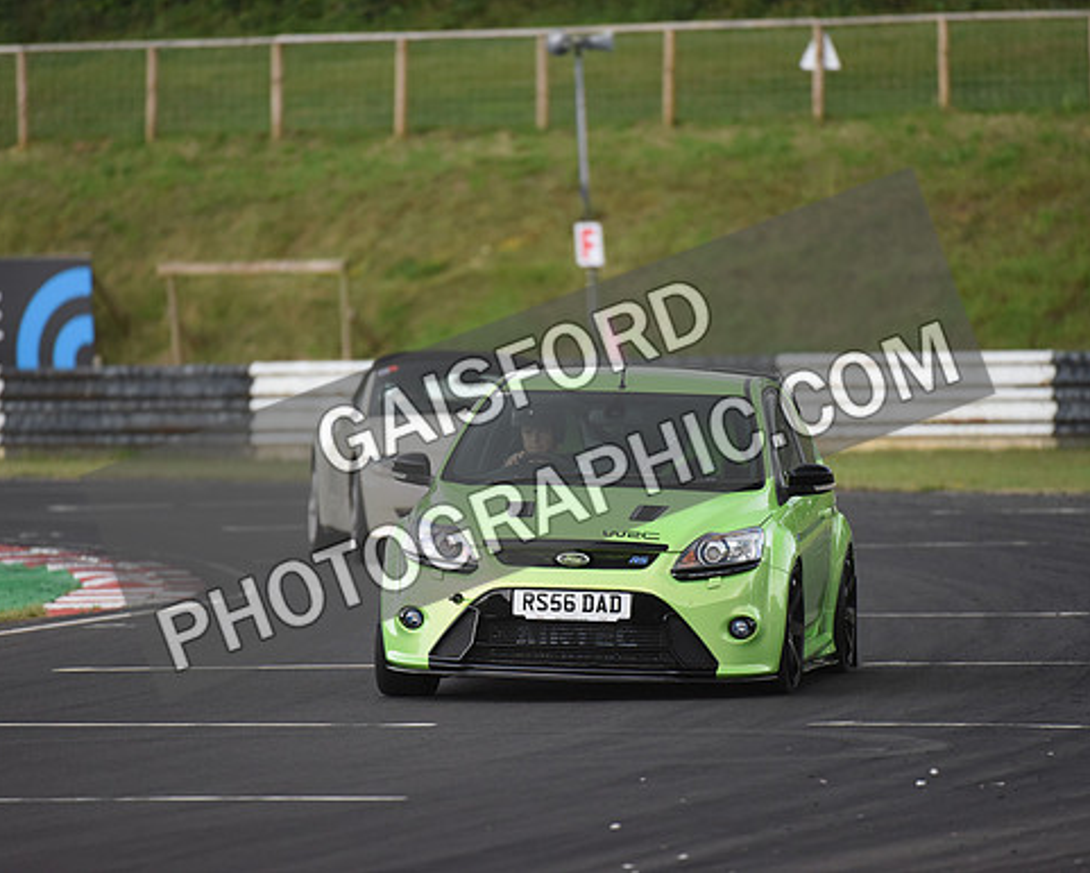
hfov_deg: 4.3
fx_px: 14617
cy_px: 436
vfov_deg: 3.4
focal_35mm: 453
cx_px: 535
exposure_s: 1/1000
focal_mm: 400
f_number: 4
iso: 2000
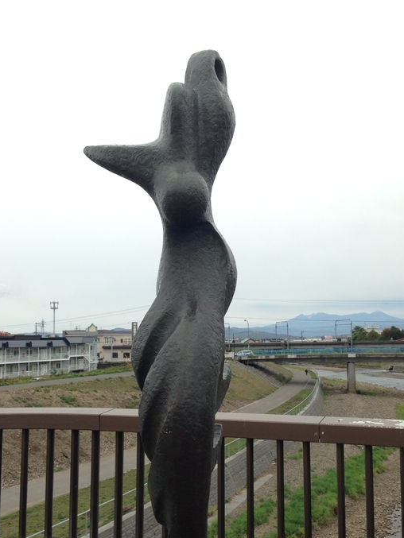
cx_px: 202
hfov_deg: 36.8
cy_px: 311
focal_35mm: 39
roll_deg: +0.7
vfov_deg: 47.7
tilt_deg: +6.0
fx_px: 607
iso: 50
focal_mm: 4.12
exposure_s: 1/364
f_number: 2.4
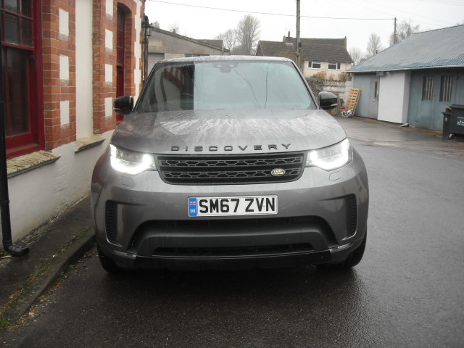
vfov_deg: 40.7
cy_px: 174
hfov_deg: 52.6
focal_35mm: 35
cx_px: 232
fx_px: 469
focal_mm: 5.7
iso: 77
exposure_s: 1/60
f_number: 2.8
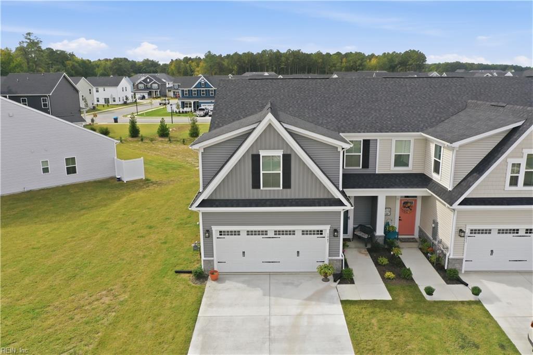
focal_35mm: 28
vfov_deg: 46.4
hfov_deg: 65.5
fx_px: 414
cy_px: 178
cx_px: 266
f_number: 5.6
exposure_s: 1/500
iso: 100
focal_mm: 10.3
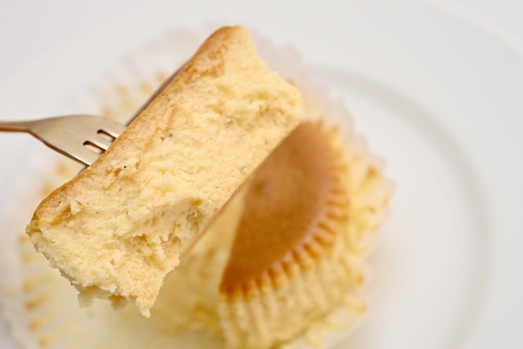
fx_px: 872
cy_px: 174
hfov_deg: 33.4
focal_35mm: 60
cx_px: 262
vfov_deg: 22.6
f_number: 9
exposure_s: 1/125
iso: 6400
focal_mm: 60
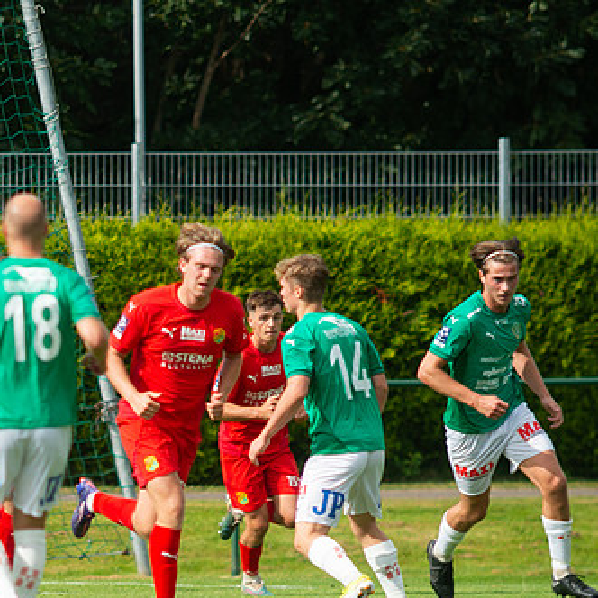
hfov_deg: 1.8
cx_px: -201
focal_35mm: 991
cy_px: 538
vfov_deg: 1.8
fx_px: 19369
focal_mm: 420
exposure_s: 1/1600
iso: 250
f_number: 4.5
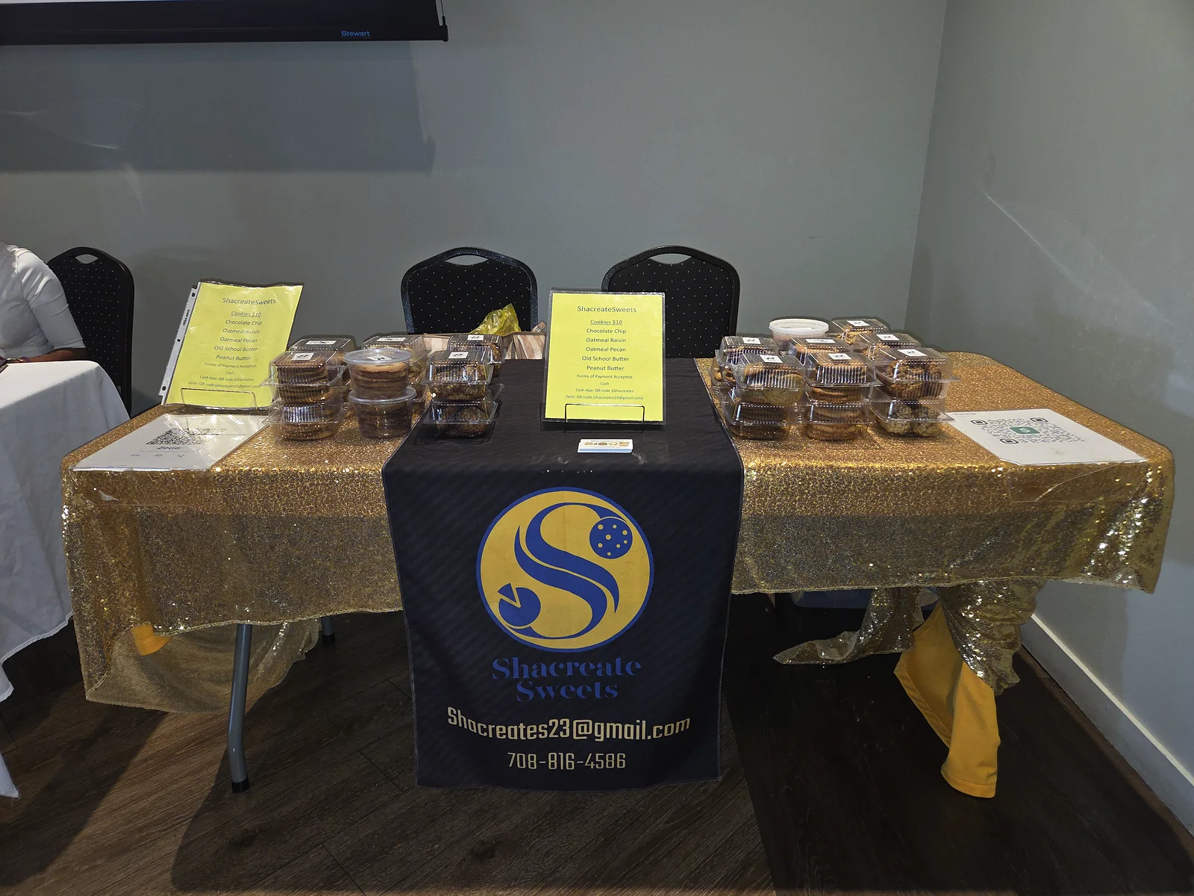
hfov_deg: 73.9
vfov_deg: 58.9
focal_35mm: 23
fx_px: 793
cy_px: 448
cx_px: 597
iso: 125
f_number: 1.8
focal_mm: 5.4
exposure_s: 1/24
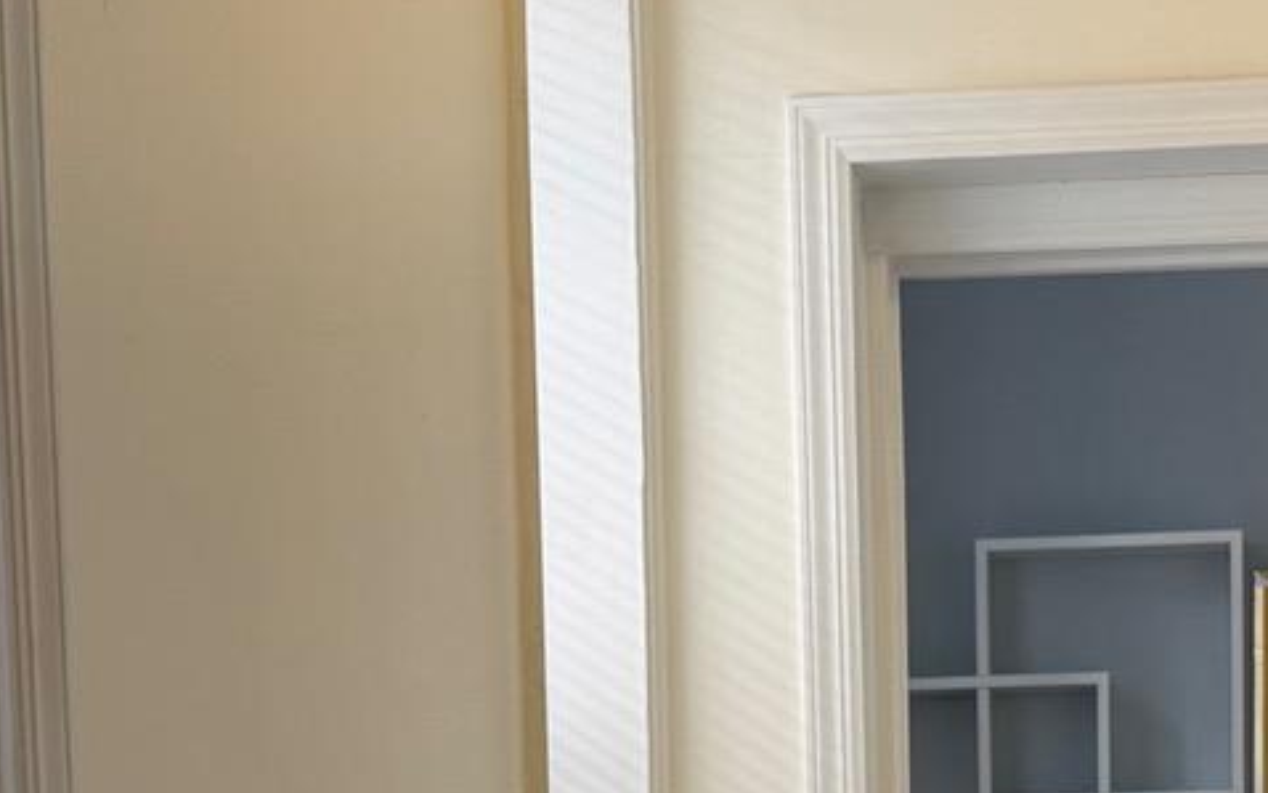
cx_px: 825
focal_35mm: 109
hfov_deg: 19.1
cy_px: 1369
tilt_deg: -6.1
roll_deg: +1.3
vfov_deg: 11.3
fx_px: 3768
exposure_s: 1/120
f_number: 1.78
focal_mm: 6.76
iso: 100
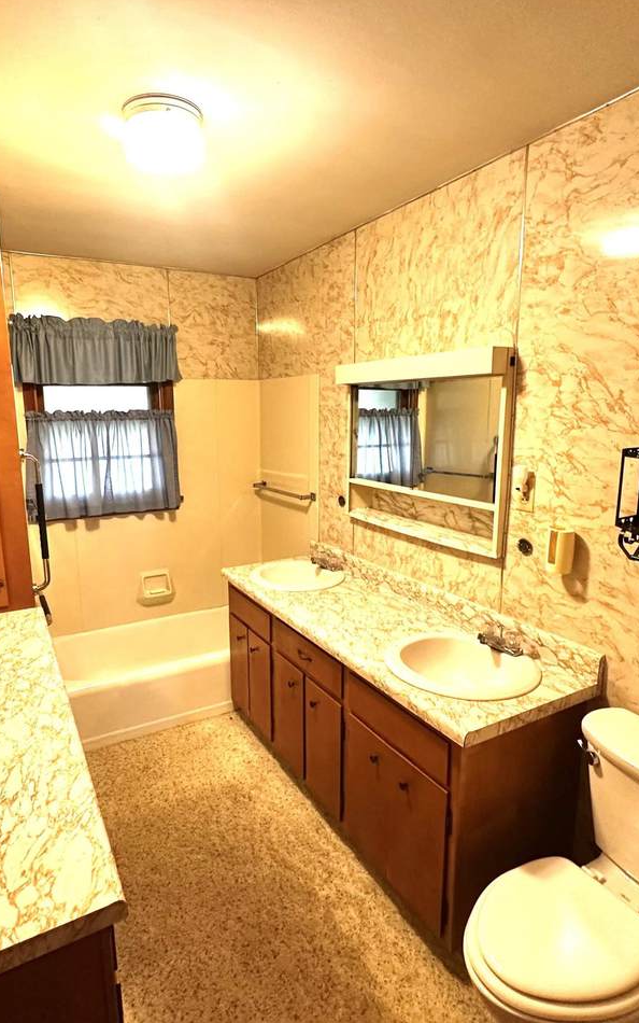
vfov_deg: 85.1
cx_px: 281
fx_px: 557
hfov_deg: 59.5
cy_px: 507
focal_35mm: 20
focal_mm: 2.22
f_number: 2.2
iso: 250
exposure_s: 1/60
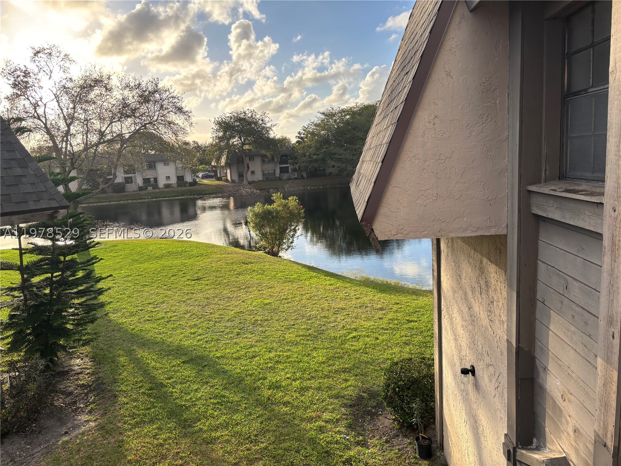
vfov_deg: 53.1
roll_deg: +3.9
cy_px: 233
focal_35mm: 26
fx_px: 466
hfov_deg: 67.3
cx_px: 310
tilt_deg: -8.7
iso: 50
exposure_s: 1/943
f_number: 1.6
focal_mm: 5.96
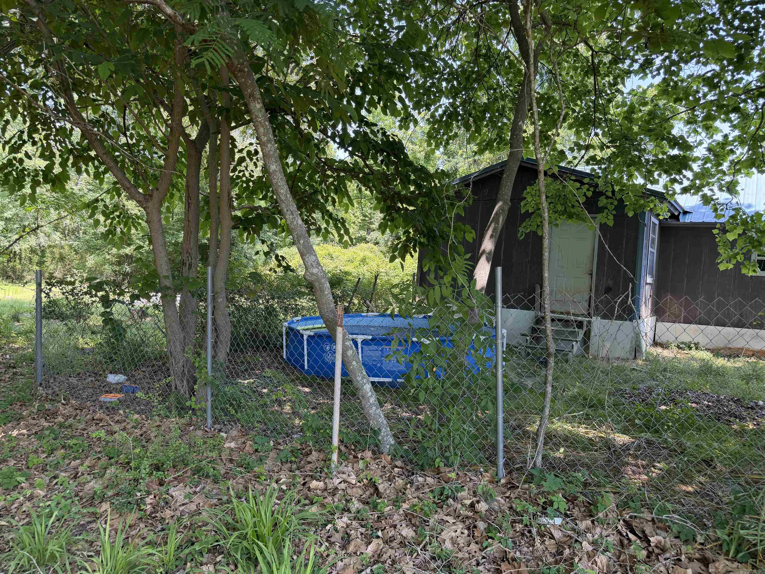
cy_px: 287
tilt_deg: -2.2
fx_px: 530
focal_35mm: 24
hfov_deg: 71.6
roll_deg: -3.8
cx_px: 382
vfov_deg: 56.8
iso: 80
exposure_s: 1/221
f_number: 1.78
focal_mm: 6.76
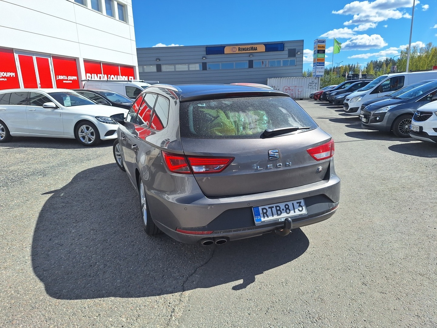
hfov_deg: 73.9
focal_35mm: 23
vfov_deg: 58.9
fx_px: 290
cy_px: 164
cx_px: 218
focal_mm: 5.54
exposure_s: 1/3534
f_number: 1.8
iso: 40
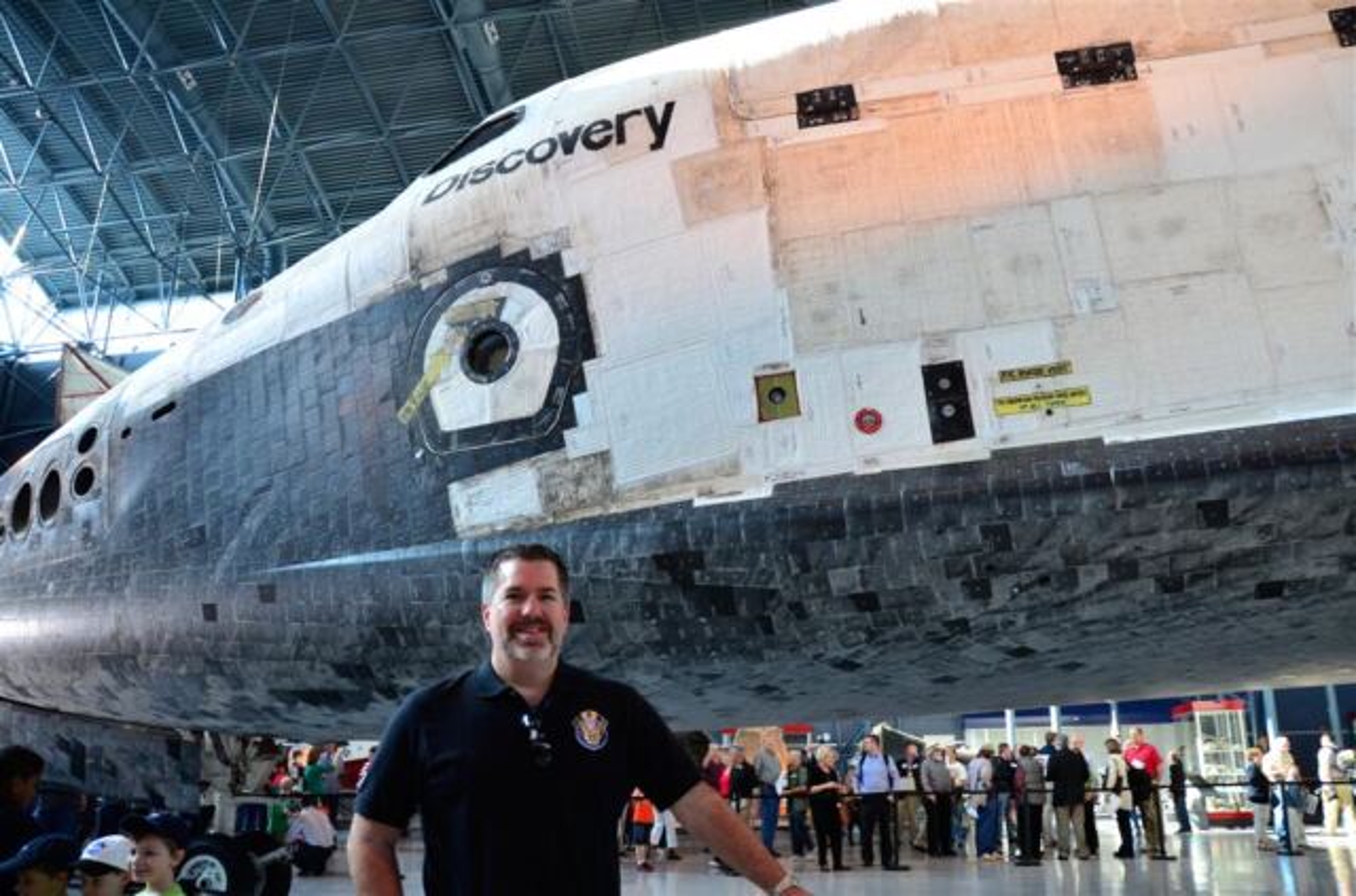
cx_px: 678
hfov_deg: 67.5
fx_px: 1014
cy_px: 448
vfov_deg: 47.7
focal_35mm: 27
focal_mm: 18
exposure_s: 1/40
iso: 400
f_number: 3.5
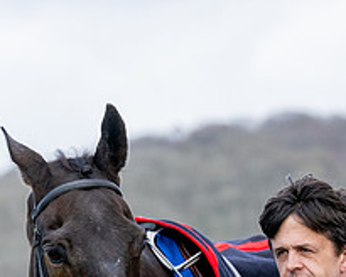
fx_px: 4762
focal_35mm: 465
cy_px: 333
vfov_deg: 3.3
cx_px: 238
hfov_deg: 4.2
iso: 400
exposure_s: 1/1000
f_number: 5
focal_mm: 135
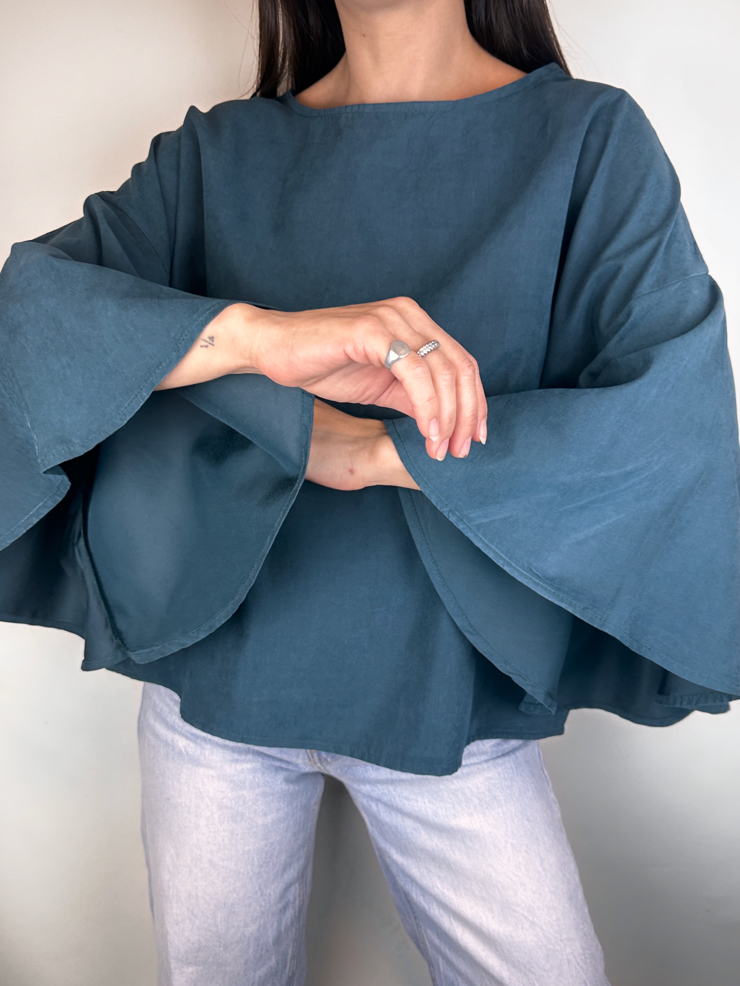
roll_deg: -0.4
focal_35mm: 24
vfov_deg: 71.6
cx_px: 370
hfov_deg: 56.8
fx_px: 684
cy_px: 493
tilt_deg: -14.4
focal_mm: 6.86
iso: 80
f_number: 1.78
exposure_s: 1/100
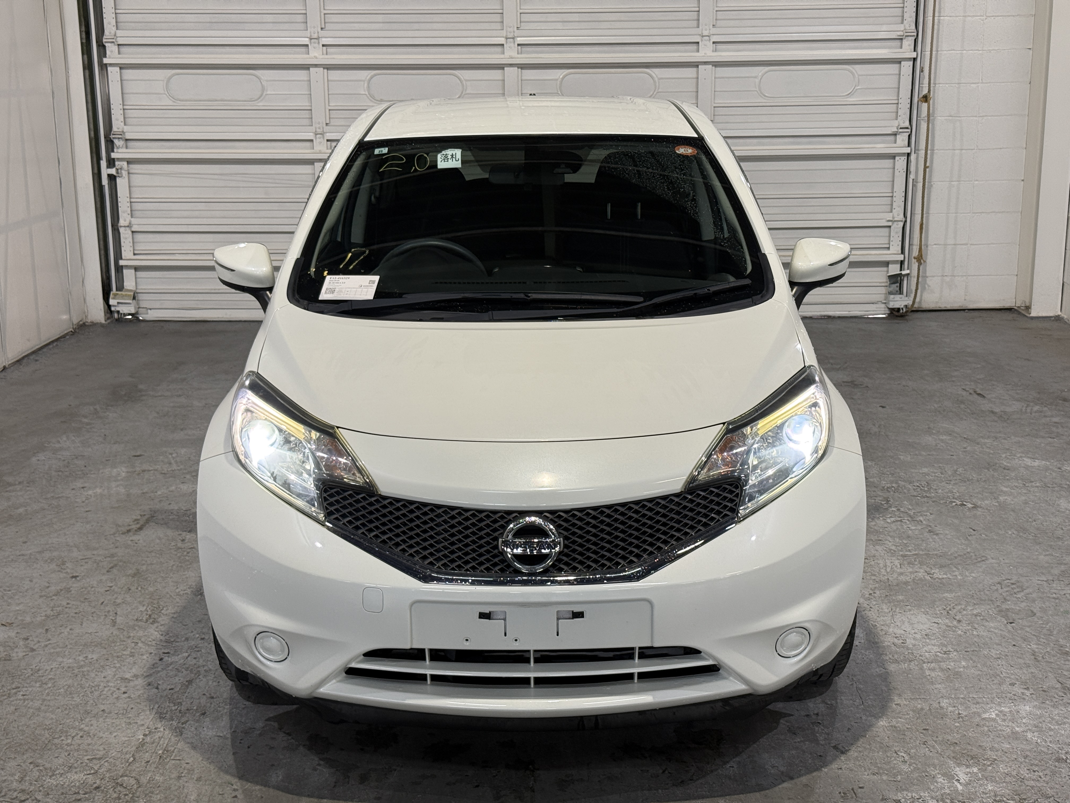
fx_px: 1484
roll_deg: +0.3
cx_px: 535
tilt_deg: -13.4
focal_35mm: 48
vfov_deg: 30.3
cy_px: 402
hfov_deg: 39.7
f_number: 1.78
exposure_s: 1/120
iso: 100
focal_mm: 6.76
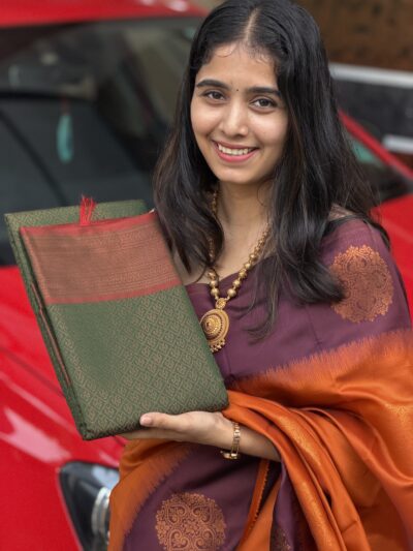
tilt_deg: -14.3
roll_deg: -0.6
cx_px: 206
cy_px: 276
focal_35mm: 100
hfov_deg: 14.8
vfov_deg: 19.6
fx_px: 1590
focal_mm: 16.89
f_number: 2.8
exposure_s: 1/109
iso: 400
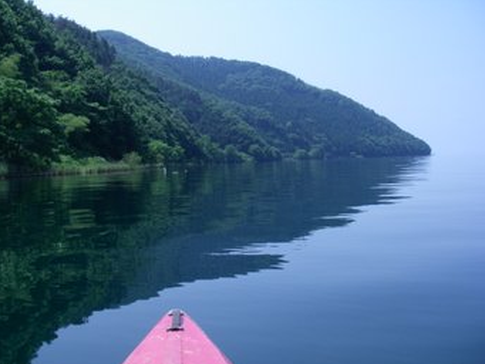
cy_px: 186
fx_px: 547
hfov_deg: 47.8
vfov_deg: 36.8
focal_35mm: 39
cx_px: 246
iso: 64
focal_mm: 6.3
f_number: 6.6
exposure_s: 1/160
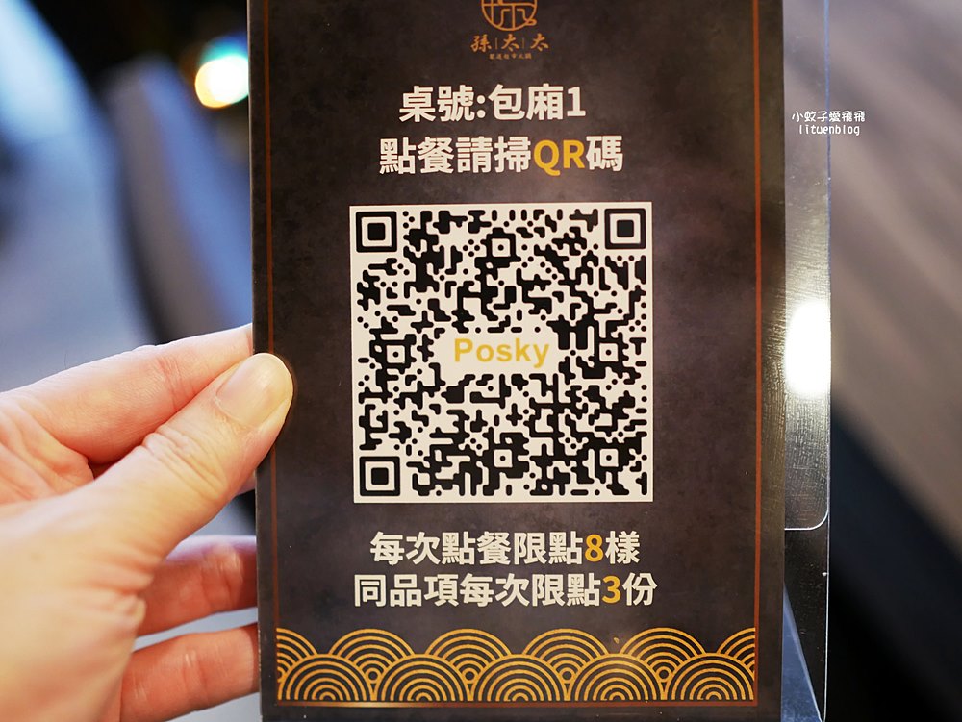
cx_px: 481
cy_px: 361
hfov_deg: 38.2
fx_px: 1390
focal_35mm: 50
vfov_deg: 29.1
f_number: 1.8
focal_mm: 25
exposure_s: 1/60
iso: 640
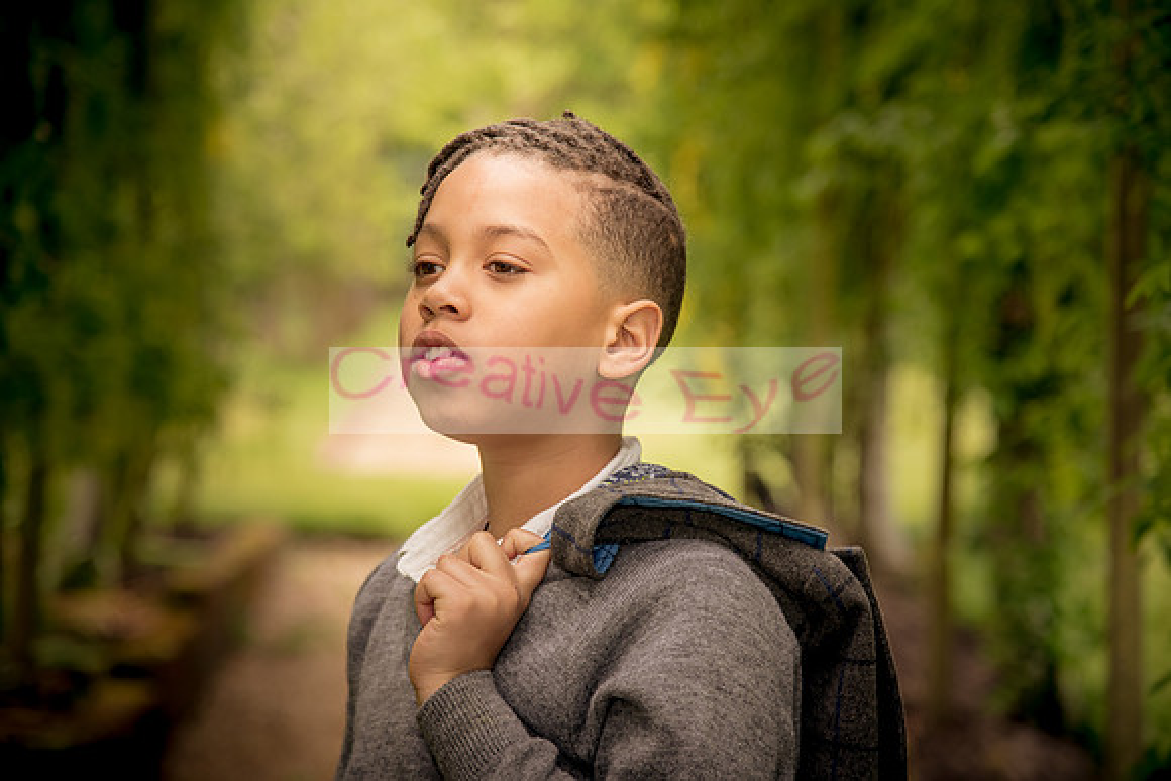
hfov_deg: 17.1
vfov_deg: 11.4
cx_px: 586
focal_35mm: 120
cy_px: 390
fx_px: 3904
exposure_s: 1/200
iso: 400
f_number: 5
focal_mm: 120
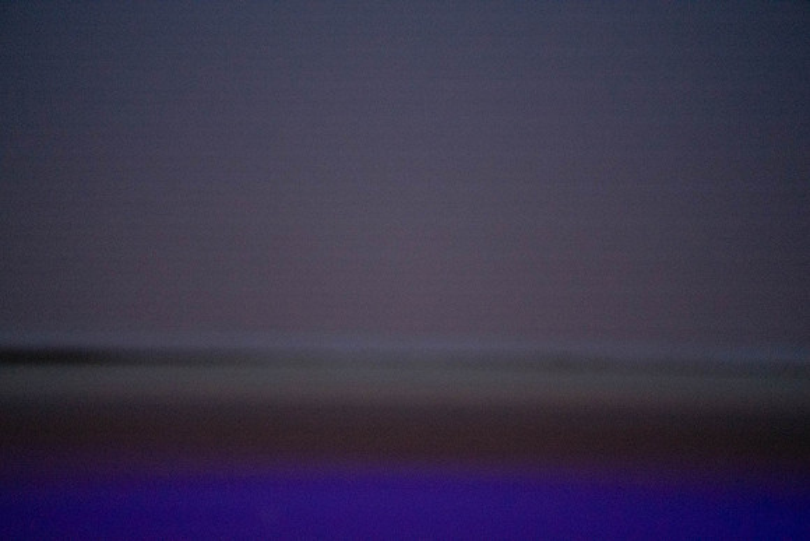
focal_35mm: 400
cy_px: 270
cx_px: 405
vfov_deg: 3.4
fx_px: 9002
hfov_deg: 5.2
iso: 16000
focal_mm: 400
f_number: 5.6
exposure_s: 1/400
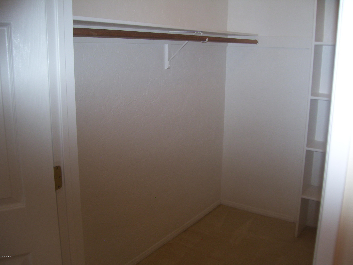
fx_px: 368
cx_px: 176
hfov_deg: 51.3
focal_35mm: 36
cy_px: 132
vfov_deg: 39.7
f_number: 2.7
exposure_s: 1/60
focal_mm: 6
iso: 80
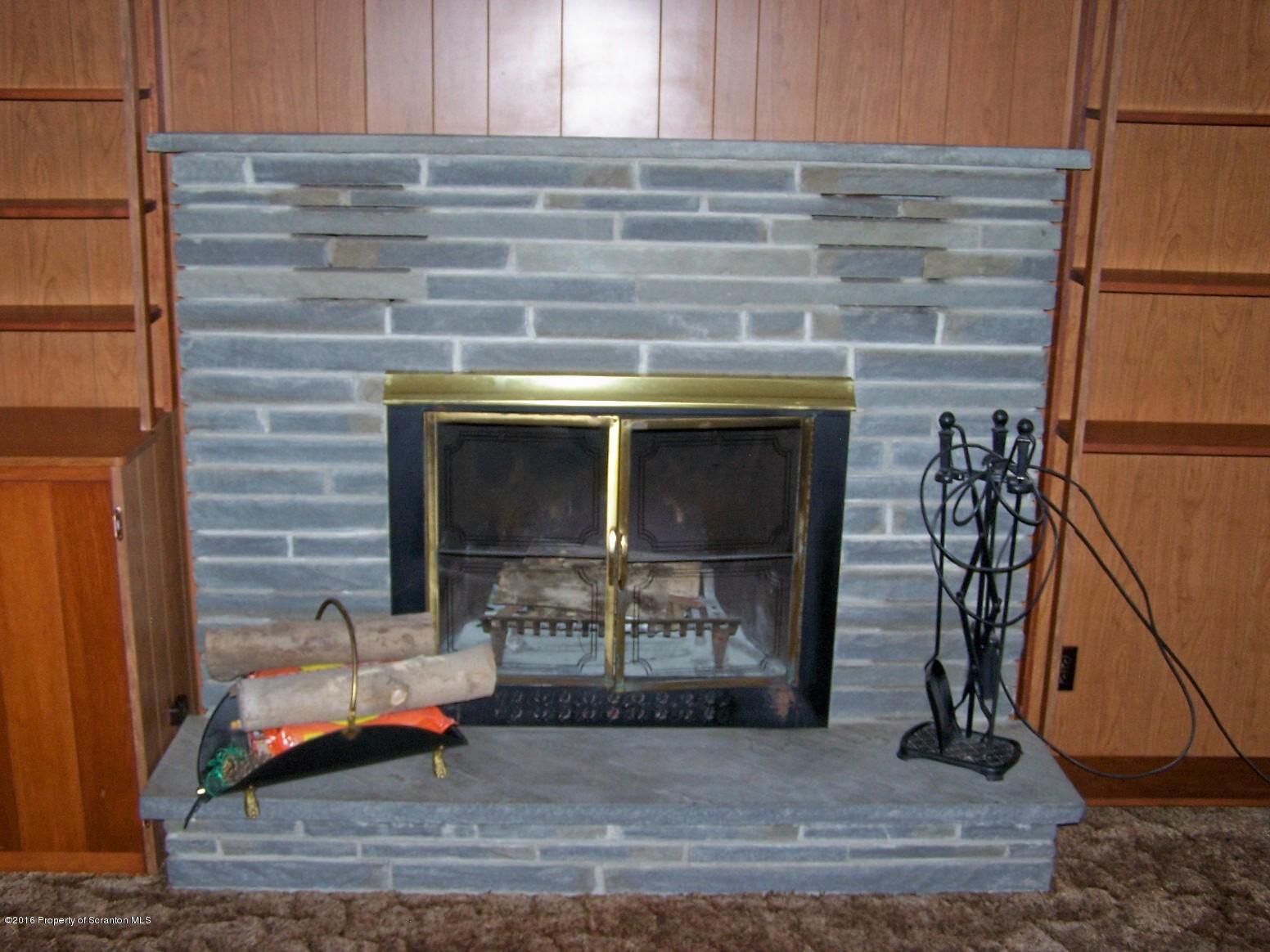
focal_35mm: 40
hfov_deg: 46.8
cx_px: 635
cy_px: 476
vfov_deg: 36.0
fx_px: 1468
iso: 140
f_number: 2.8
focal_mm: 6.7
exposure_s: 1/60
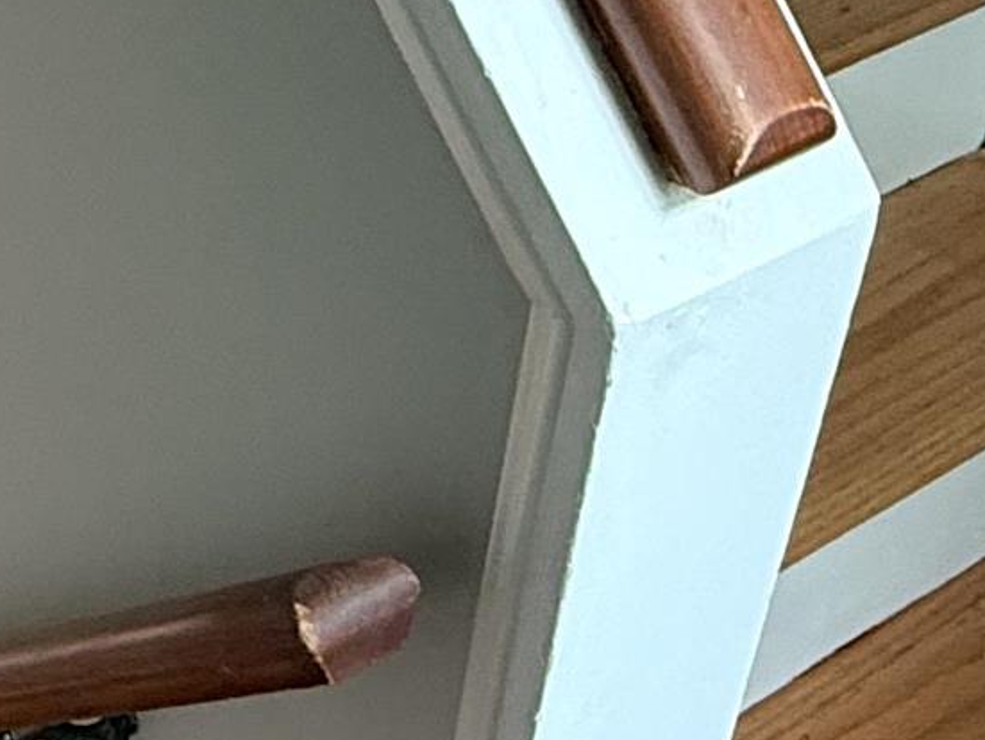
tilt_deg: -40.6
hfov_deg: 23.8
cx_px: -23
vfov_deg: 18.8
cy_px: 581
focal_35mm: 78
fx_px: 2221
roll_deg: +0.5
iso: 250
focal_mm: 2.22
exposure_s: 1/60
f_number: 2.2
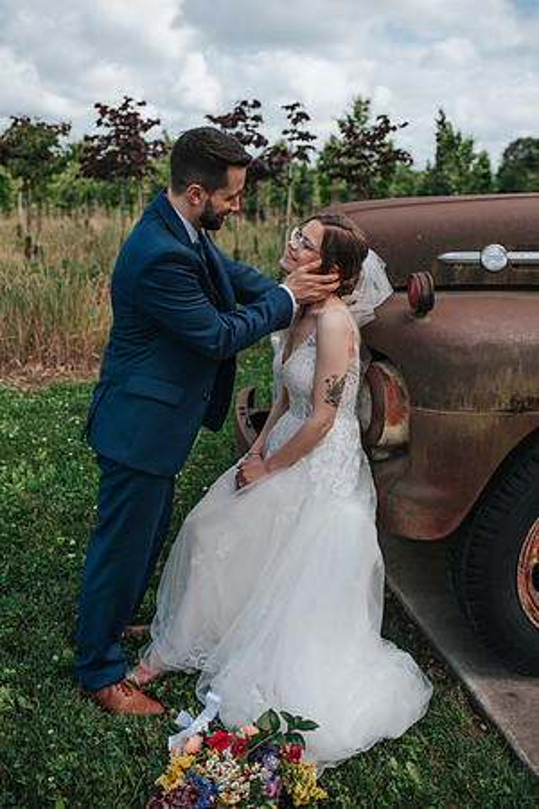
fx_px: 786
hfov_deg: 37.9
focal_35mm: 35
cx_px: 270
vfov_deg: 54.4
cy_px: 404
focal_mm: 35
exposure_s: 1/800
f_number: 3.2
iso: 100
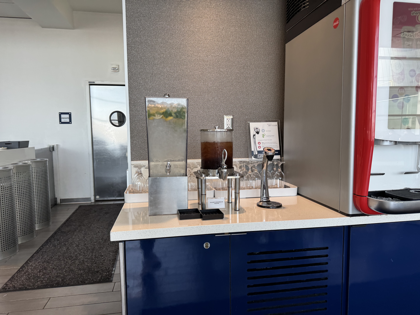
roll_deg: +2.0
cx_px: 210
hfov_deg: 71.6
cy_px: 158
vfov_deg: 56.8
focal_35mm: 24
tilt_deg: -10.7
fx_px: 291
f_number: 1.78
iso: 50
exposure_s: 1/137
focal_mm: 6.76
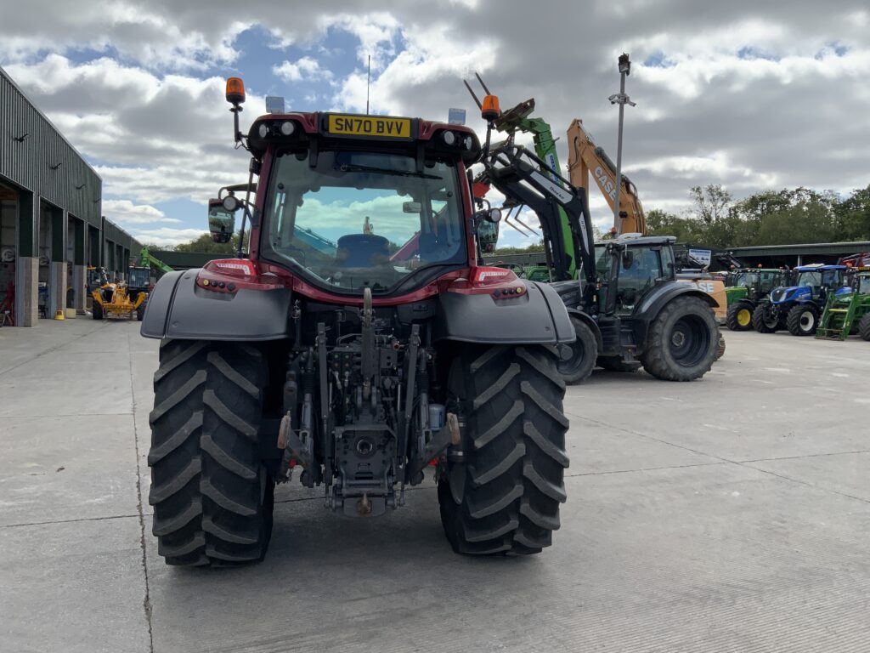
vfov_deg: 48.2
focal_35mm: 29
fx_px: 729
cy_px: 326
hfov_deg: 61.7
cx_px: 435
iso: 20
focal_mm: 3
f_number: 1.8
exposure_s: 1/2141
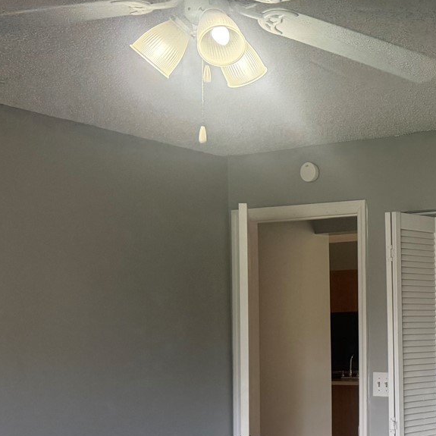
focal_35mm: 59
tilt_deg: +1.0
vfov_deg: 28.8
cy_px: 312
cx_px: 529
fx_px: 841
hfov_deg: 25.9
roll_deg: +0.9
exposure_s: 1/208
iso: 200
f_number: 1.78
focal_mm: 6.76
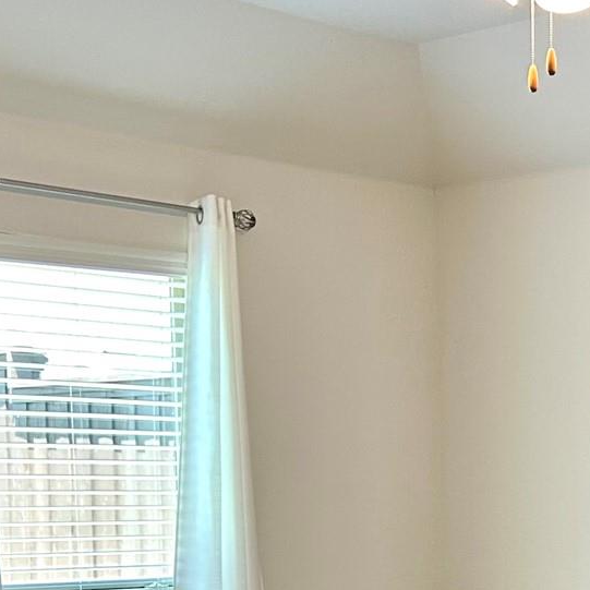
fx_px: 1678
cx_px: 711
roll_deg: -0.2
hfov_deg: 18.8
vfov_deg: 19.2
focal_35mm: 87
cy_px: 627
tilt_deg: -5.2
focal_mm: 5.7
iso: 100
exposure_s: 1/120
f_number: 1.5
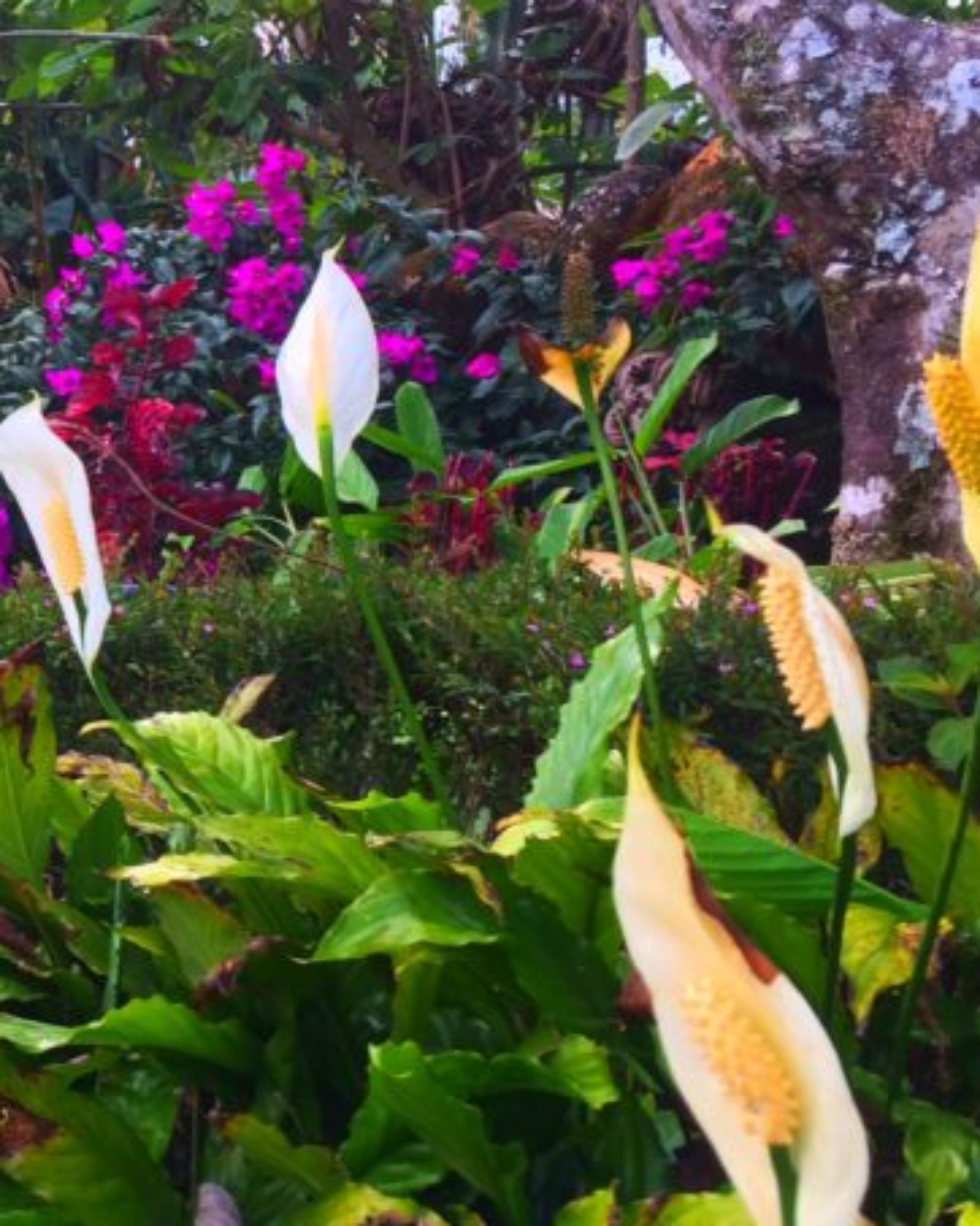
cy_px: 425
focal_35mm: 64
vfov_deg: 29.4
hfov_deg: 22.3
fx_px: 2322
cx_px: -130
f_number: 2.2
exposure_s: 1/60
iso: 32
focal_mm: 4.15
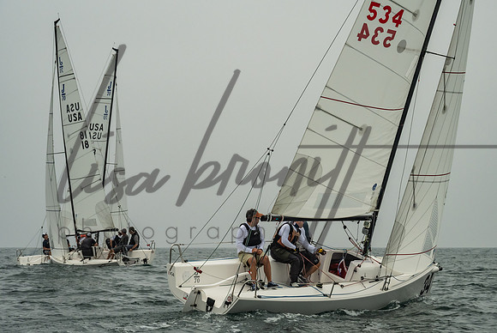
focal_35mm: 108
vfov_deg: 12.7
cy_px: 193
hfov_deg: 18.9
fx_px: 1492
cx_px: 273
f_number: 9
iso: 800
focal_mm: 89
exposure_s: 1/3200
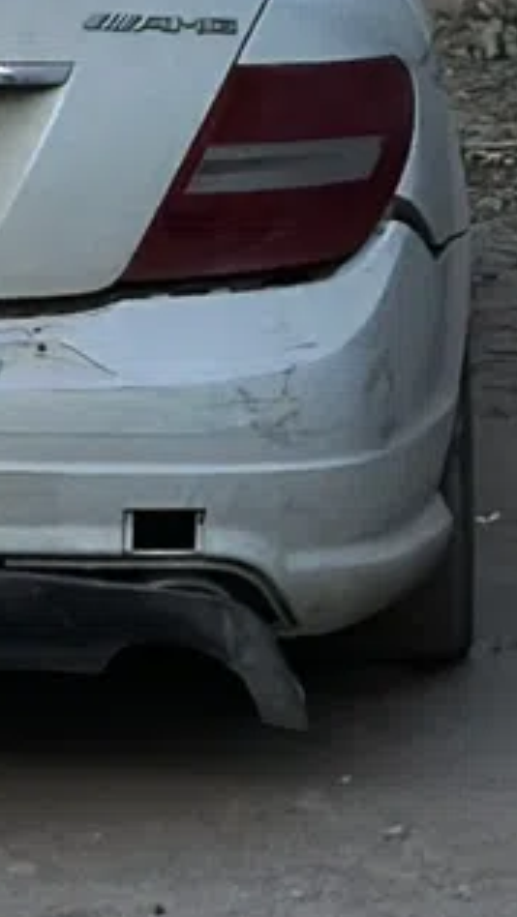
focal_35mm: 226
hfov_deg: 5.3
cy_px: -123
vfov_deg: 9.4
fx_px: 5502
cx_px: -168
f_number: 1.78
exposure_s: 1/30
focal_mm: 6.86
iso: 1000
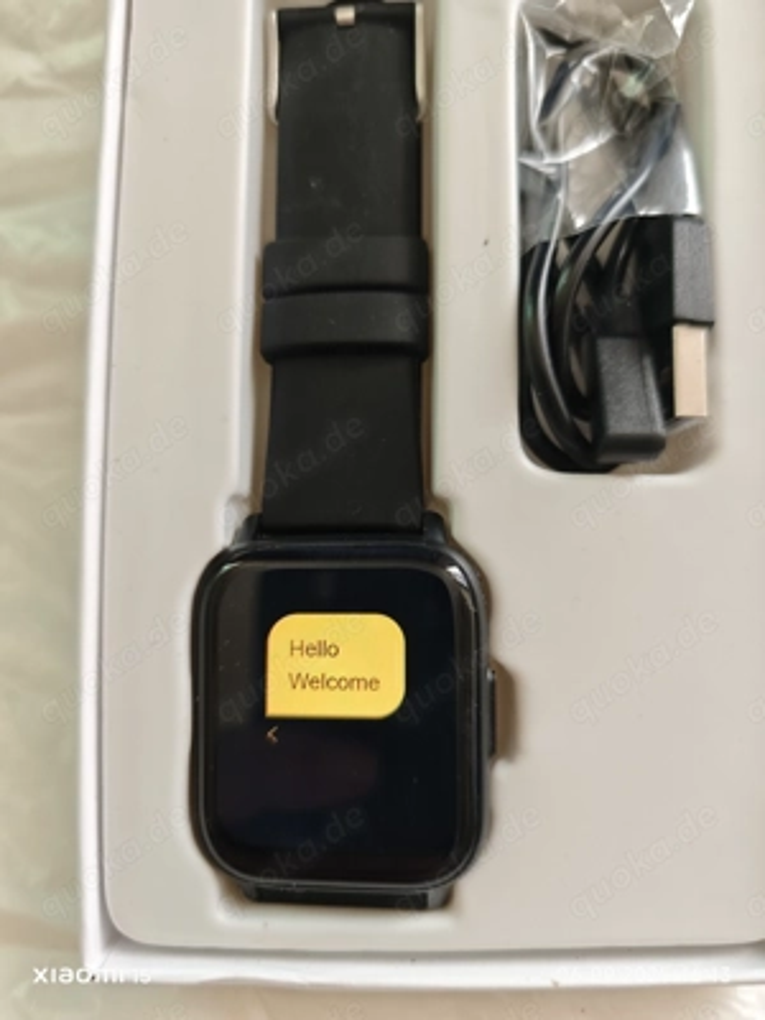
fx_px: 678
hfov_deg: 58.9
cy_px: 510
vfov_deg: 73.9
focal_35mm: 23
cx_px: 382
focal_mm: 6.55
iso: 200
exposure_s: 1/60
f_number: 1.62
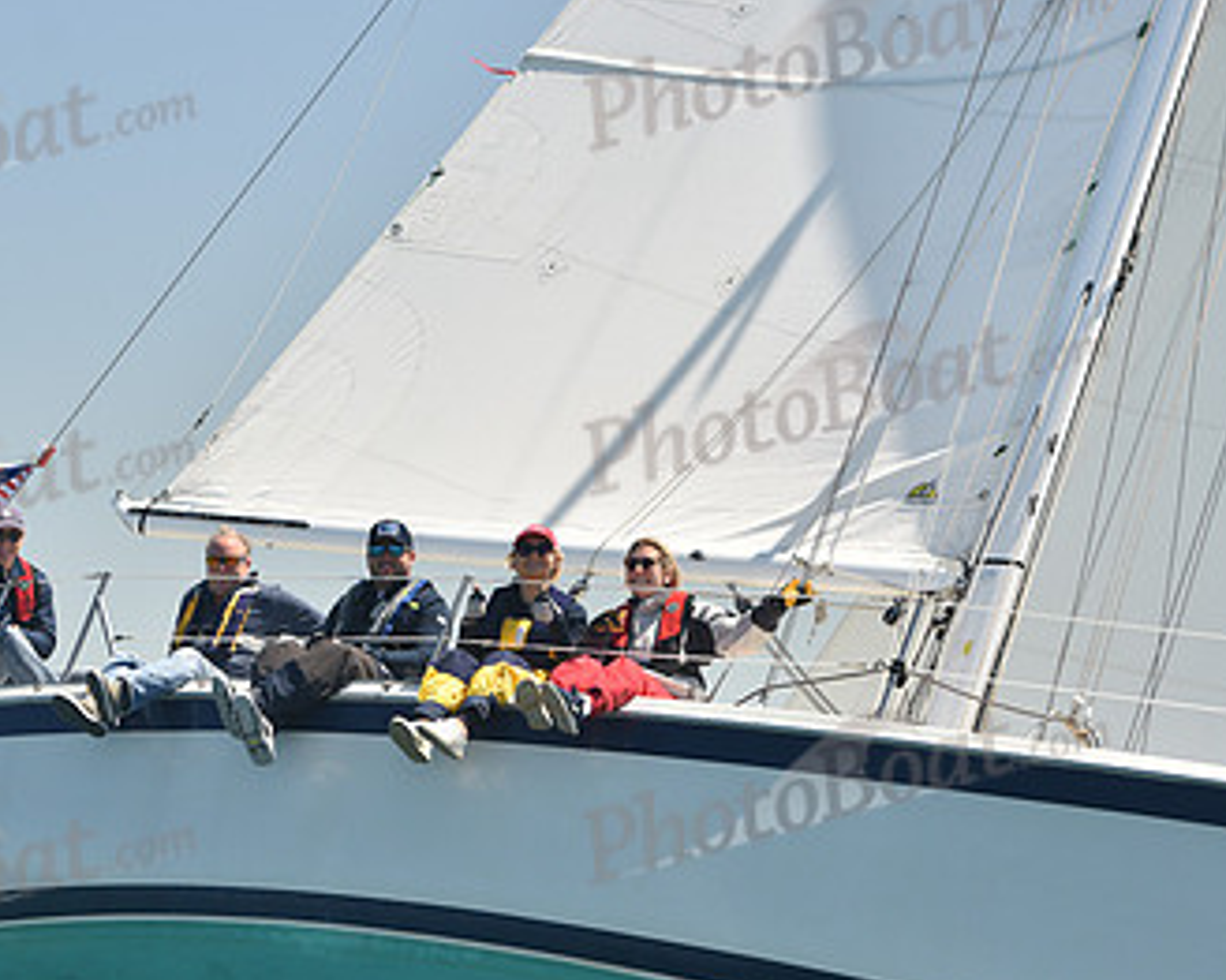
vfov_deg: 9.3
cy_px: 645
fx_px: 6020
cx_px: 392
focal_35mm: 166
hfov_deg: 11.6
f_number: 4
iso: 250
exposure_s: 1/800
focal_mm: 100
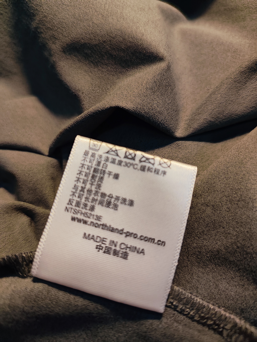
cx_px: 128
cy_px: 171
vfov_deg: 71.6
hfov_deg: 56.8
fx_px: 238
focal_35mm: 24
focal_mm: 5.26
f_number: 1.65
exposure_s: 1/100
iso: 393
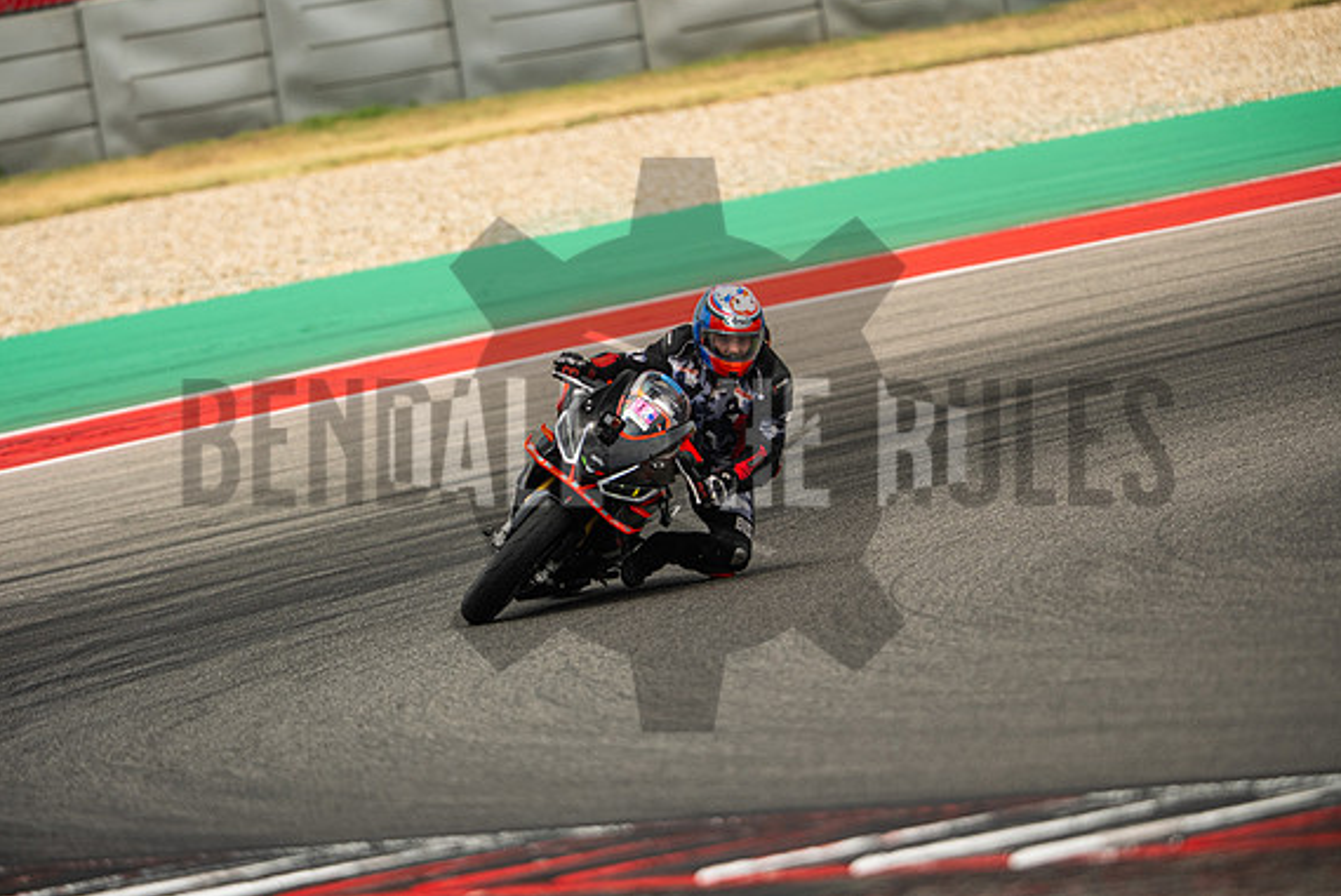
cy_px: 446
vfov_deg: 3.2
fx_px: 15917
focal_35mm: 427
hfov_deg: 4.8
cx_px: 678
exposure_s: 1/2000
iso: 400
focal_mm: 280
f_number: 2.8
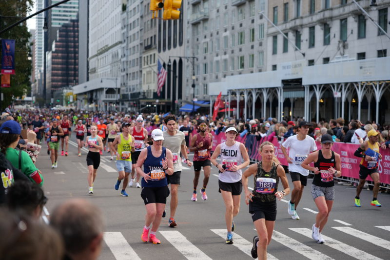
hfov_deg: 28.8
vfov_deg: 19.4
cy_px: 130
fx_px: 758
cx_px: 195
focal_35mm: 70
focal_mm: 70
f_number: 2.8
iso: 400
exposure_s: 1/1600
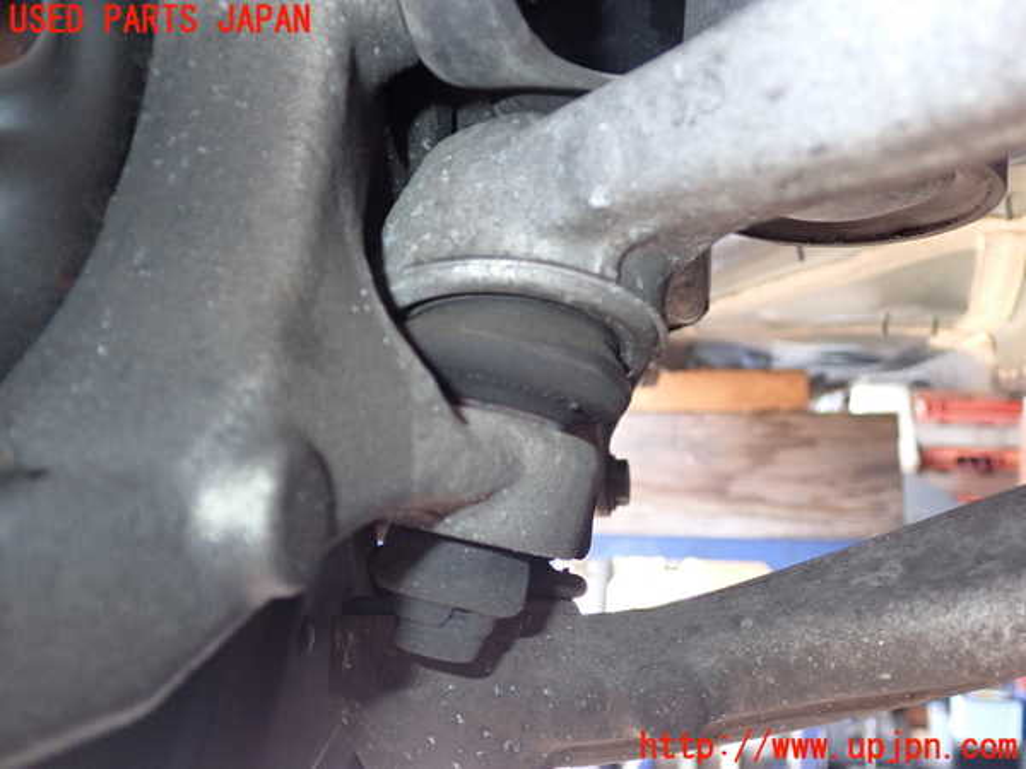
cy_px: 384
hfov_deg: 51.4
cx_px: 513
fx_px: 1067
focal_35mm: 36
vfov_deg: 39.7
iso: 400
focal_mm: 6.37
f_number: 2.5
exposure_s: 1/125
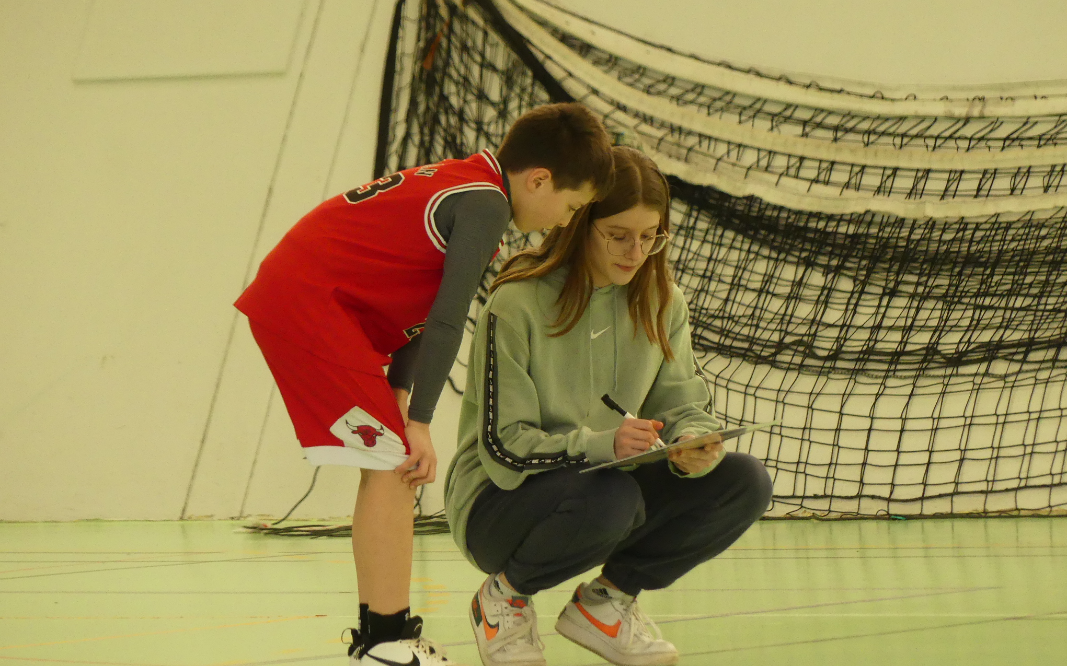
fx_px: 10671
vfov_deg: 3.6
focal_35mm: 367
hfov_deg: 5.7
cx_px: 533
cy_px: 375
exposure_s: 1/250
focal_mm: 62.1
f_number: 2.8
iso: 640
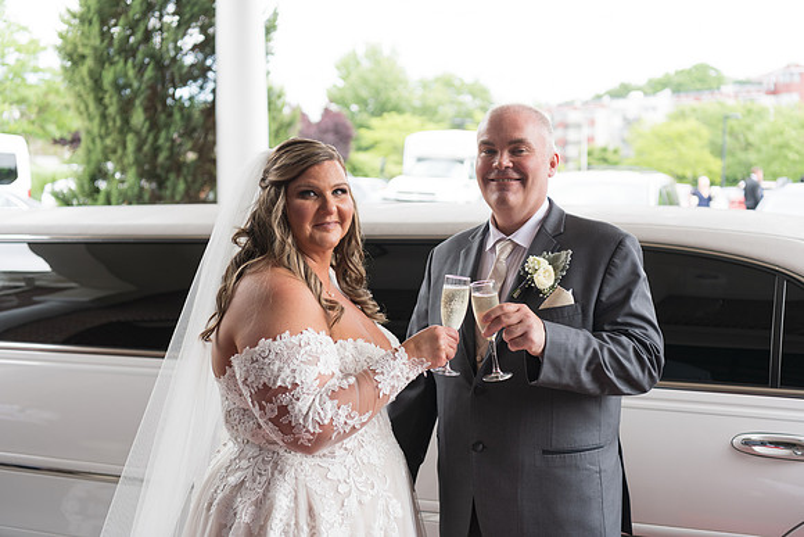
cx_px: 402
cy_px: 268
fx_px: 1072
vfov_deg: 28.1
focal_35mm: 48
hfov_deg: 41.1
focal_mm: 48
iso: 64
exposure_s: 1/200
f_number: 2.8
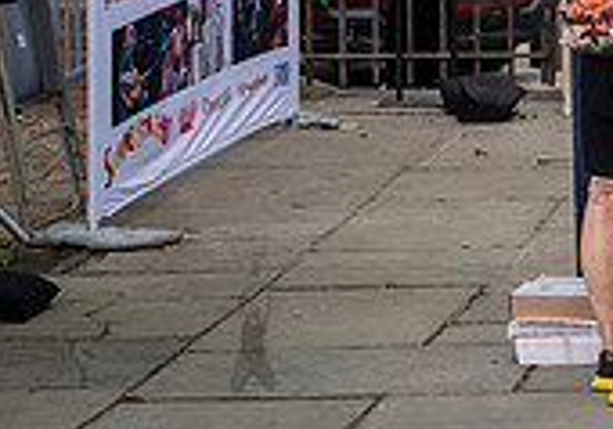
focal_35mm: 200
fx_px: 3459
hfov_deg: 9.8
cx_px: 932
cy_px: -225
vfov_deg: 7.0
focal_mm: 55
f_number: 4.5
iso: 1000
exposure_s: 1/640
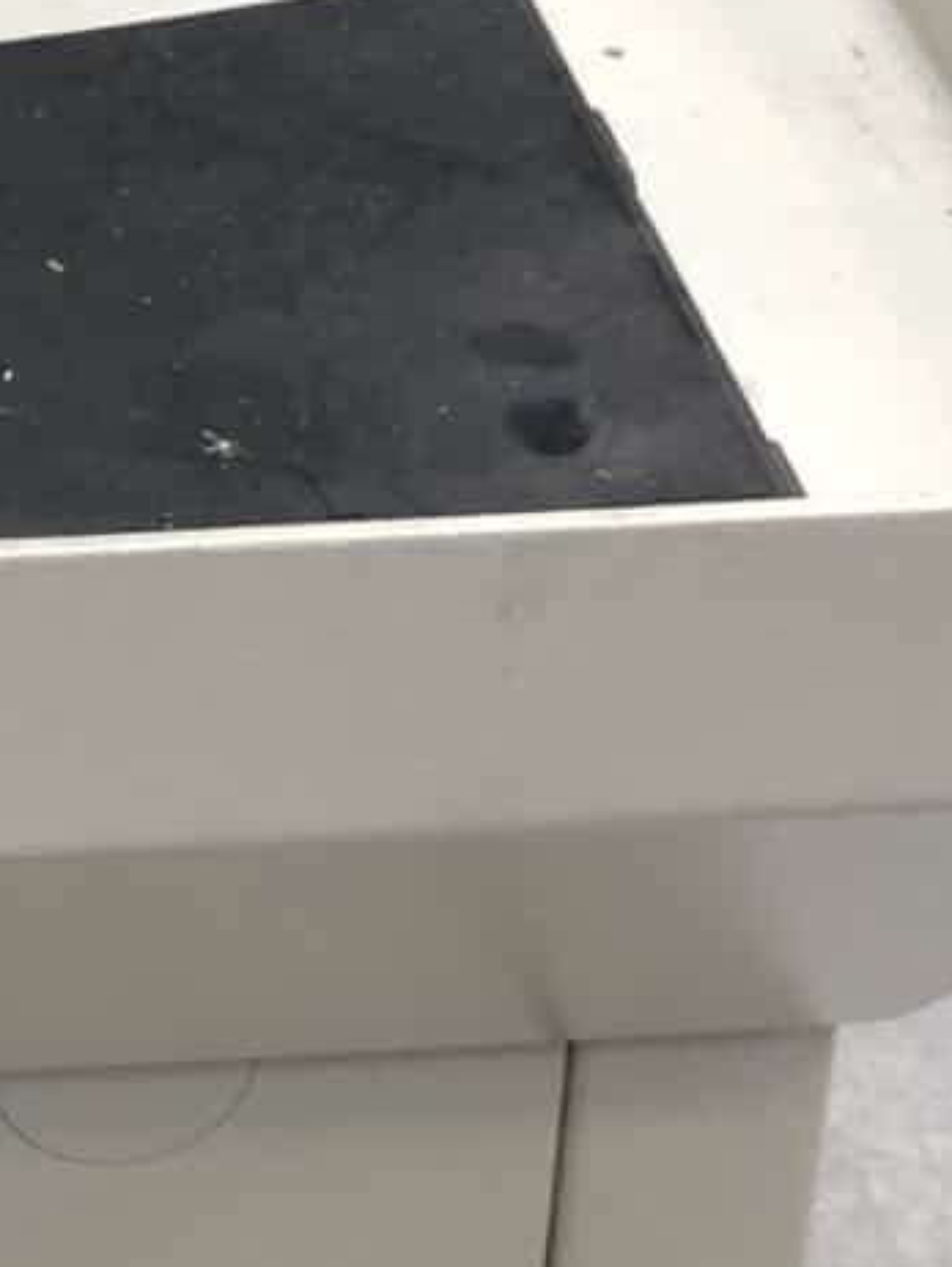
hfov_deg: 9.1
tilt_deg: -28.9
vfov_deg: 12.6
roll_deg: +1.1
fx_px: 5678
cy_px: -58
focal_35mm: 155
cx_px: -793
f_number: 1.8
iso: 25
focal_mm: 3.99
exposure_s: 1/30
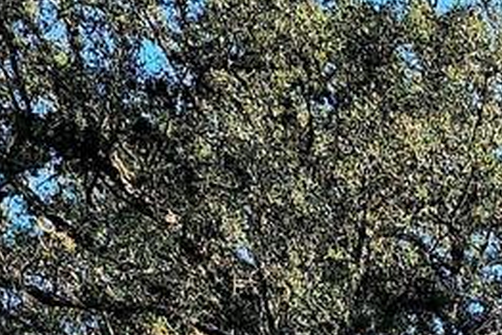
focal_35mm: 146
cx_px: 933
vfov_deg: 8.1
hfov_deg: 12.7
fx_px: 2037
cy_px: 986
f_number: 1.8
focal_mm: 6.4
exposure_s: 1/312
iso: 12
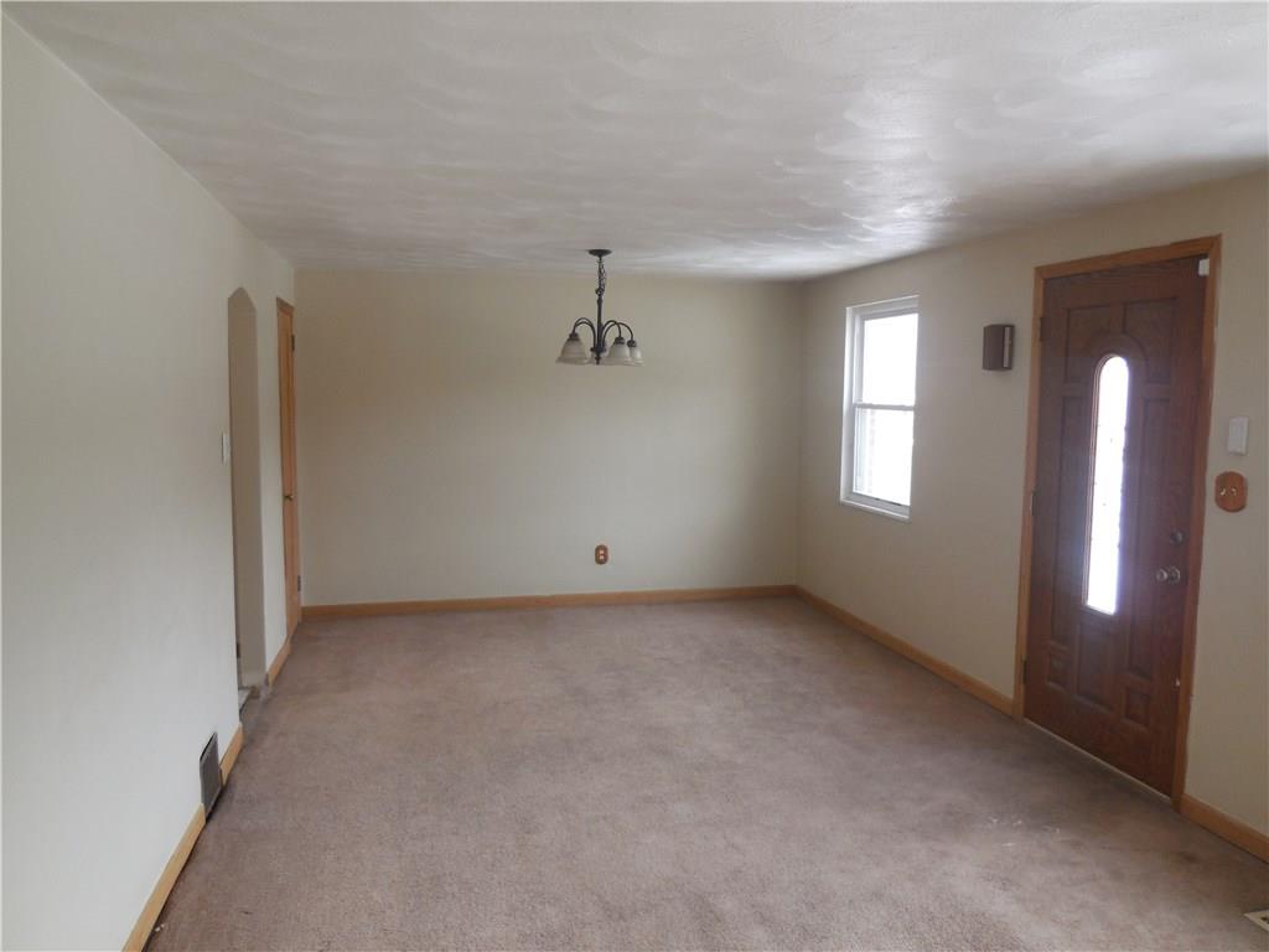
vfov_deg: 54.9
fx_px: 916
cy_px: 476
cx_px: 634
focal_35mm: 25
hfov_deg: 69.4
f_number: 3.1
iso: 180
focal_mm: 4.5
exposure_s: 1/30
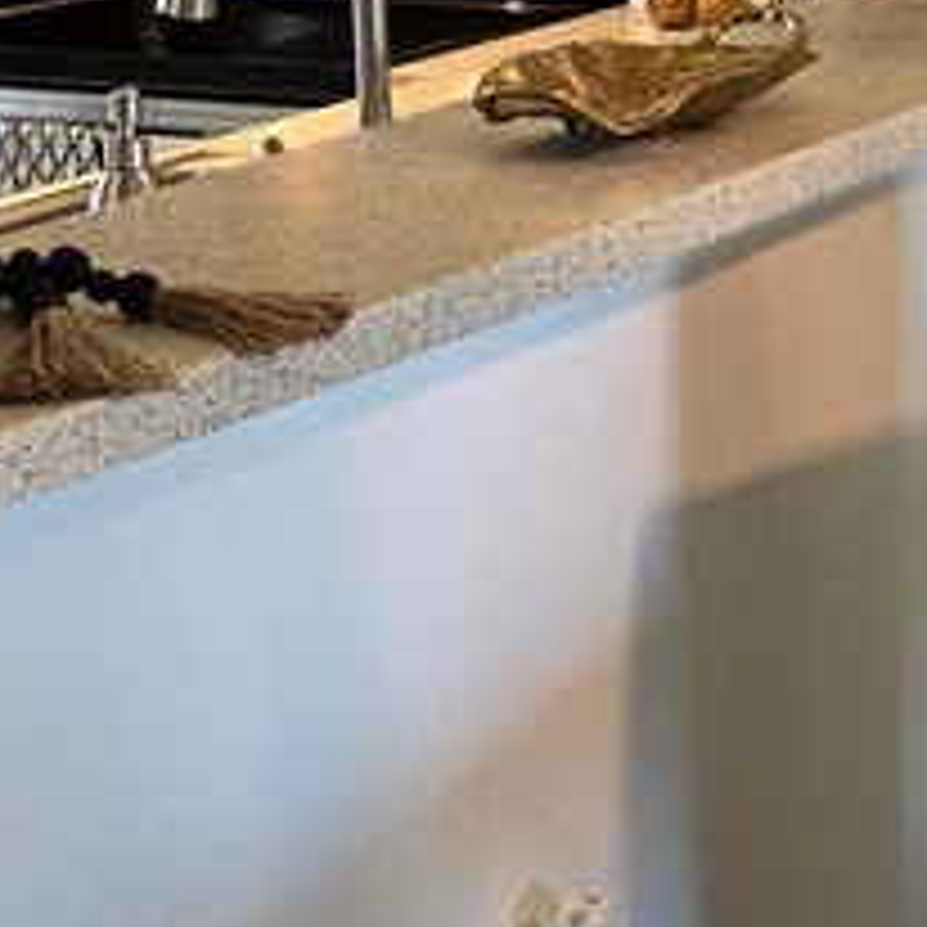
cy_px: 76
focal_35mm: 101
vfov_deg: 17.0
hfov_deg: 17.2
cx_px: 536
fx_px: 3060
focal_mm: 5.4
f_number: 1.8
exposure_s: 1/120
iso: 320
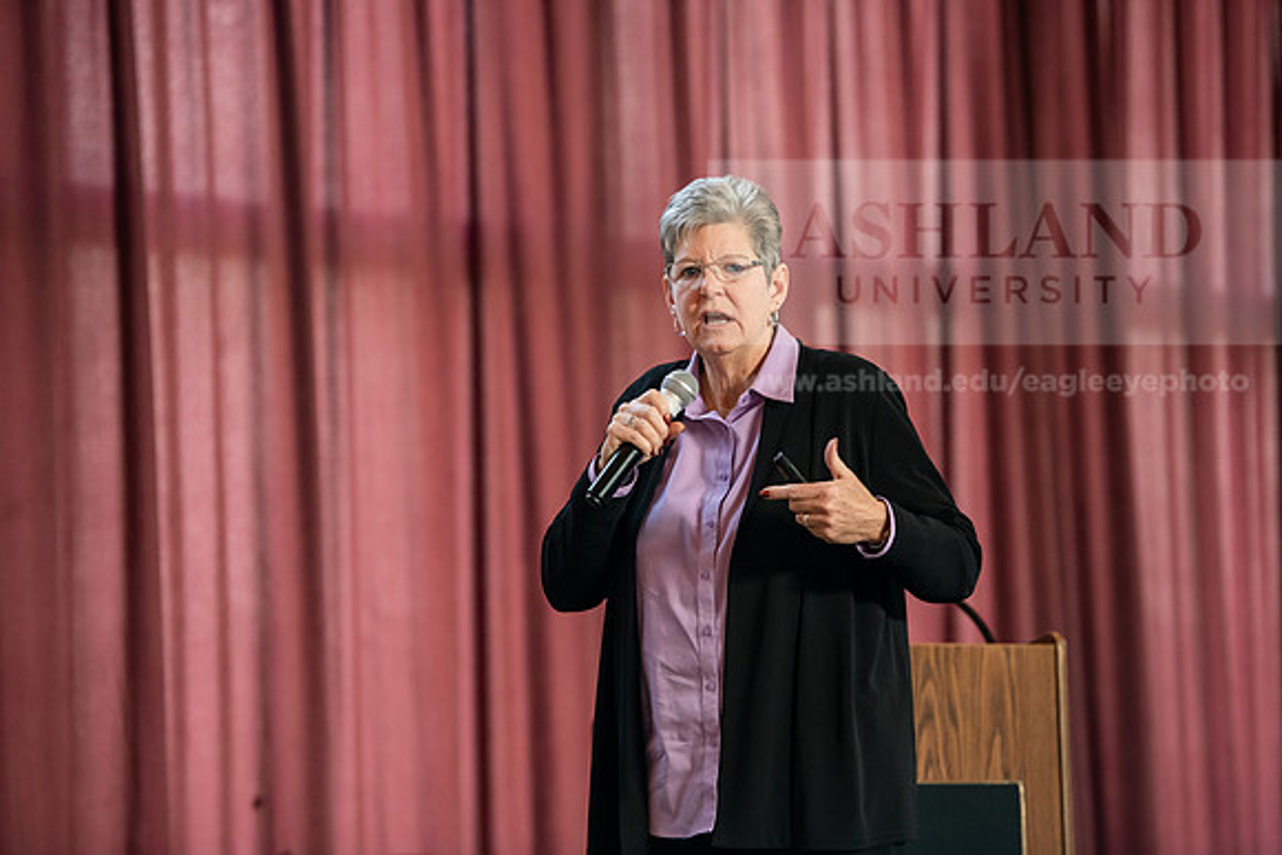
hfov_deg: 12.4
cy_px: 428
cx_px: 641
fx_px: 5877
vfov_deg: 8.3
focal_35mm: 165
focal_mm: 165
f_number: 3.2
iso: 1600
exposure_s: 1/200
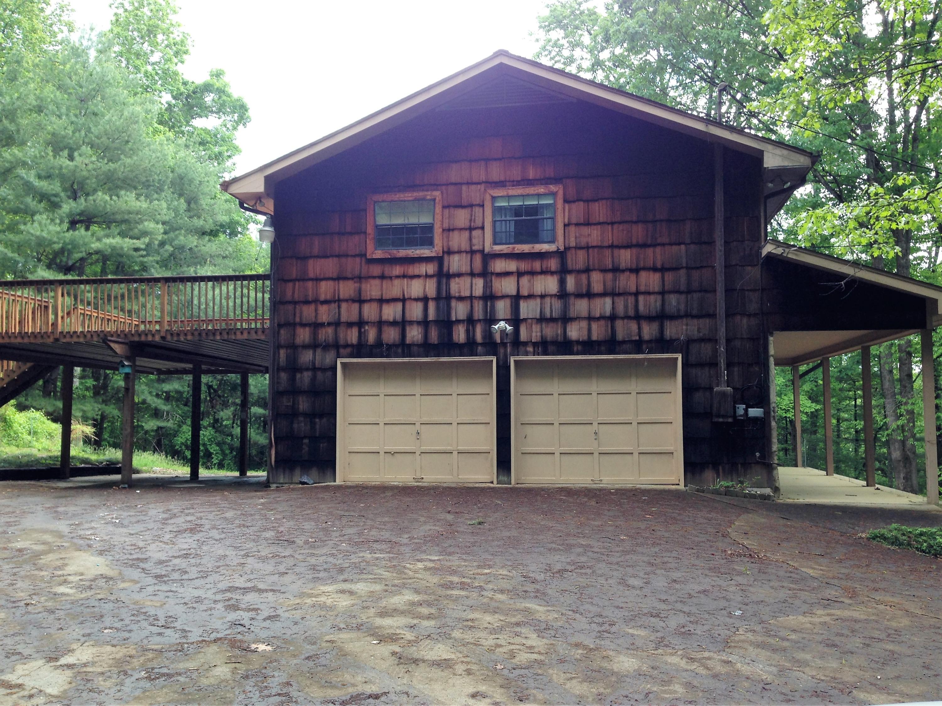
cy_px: 353
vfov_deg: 42.9
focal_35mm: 33
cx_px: 471
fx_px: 898
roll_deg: -0.6
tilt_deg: +5.2
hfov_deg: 55.4
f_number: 2.4
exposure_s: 1/122
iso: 50
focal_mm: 4.12
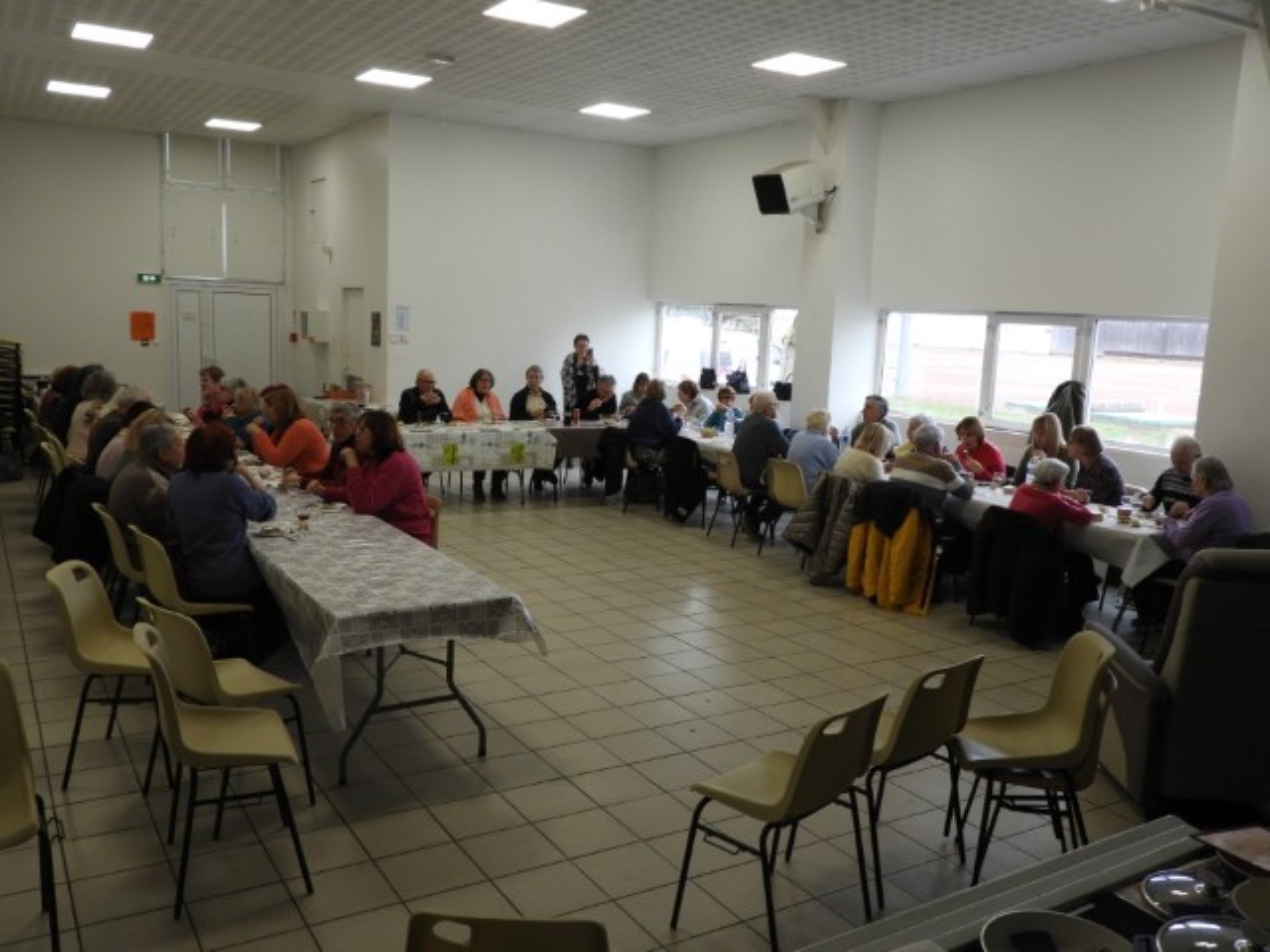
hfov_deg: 60.0
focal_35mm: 30
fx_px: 1101
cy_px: 476
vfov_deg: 46.8
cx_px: 635
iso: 125
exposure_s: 1/30
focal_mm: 5.4
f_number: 3.5
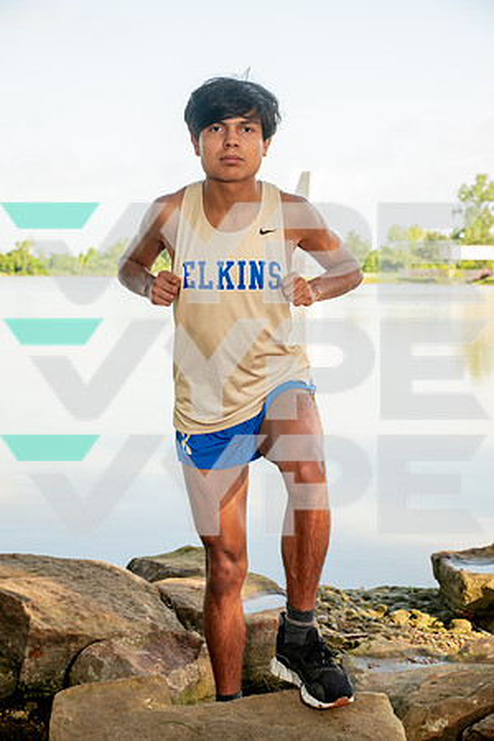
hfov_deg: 22.6
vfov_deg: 33.4
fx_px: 1235
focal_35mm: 60
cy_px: 370
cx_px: 247
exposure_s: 1/200
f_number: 7.1
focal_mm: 60
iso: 200
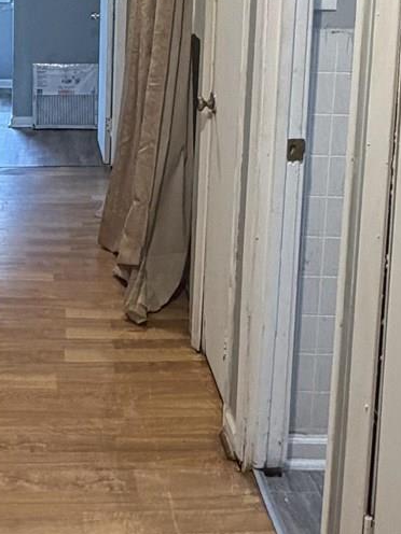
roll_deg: -0.8
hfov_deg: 22.2
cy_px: 124
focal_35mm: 65
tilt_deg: -10.0
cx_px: 60
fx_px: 1004
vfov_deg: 29.3
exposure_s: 1/60
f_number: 2.2
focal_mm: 2.22
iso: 320
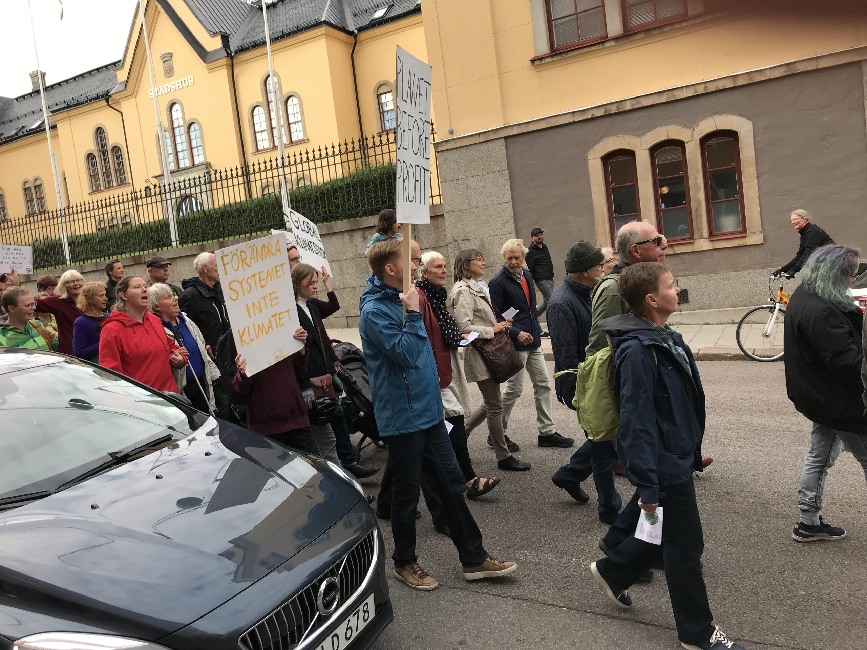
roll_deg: +3.6
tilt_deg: -4.6
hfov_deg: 63.4
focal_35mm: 28
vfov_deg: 49.7
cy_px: 325
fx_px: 701
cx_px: 434
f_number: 1.8
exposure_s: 1/433
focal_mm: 3.99
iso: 20
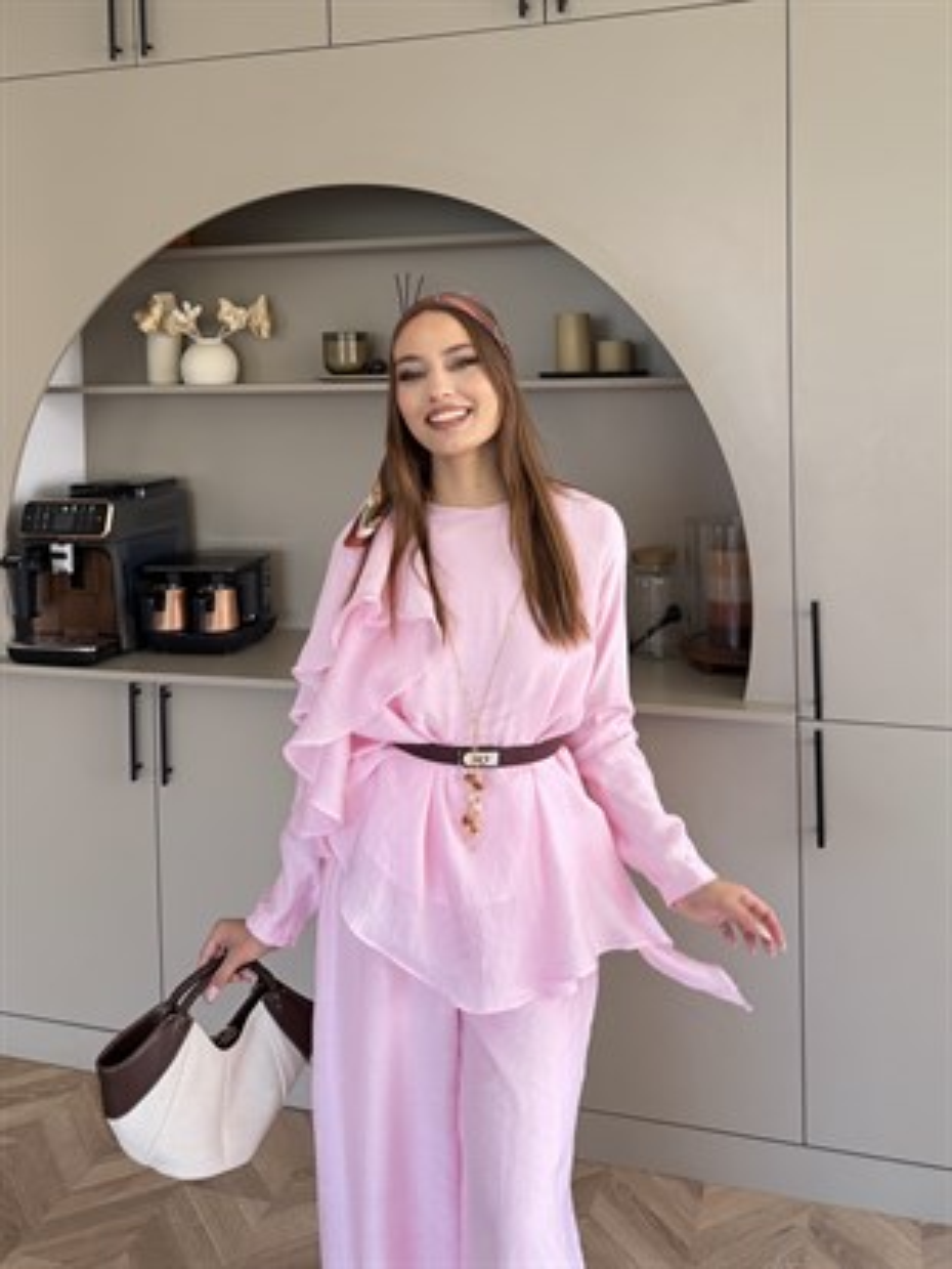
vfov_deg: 71.6
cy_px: 634
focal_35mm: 24
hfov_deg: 56.8
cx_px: 476
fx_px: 880
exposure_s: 1/121
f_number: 1.78
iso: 125
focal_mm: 6.76
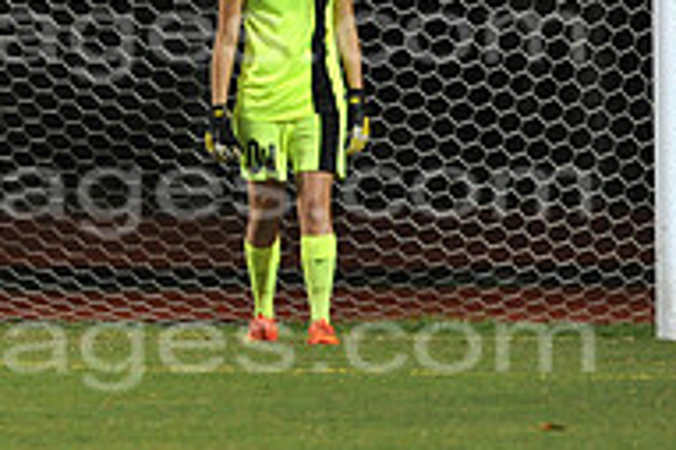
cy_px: -39
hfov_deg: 2.3
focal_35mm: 913
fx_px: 17129
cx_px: -205
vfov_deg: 1.5
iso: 5000
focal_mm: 300
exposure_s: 1/400
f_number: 3.2
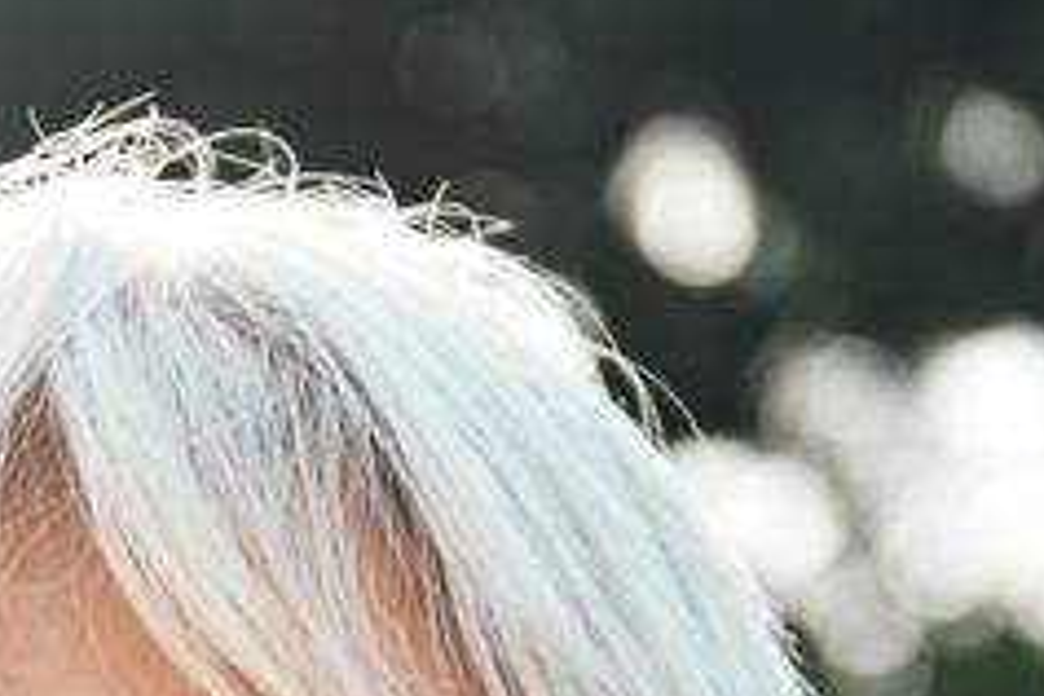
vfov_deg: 5.4
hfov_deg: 8.2
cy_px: 1592
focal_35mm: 247
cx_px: -348
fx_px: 7162
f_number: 2.8
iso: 200
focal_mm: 45
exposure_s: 1/800
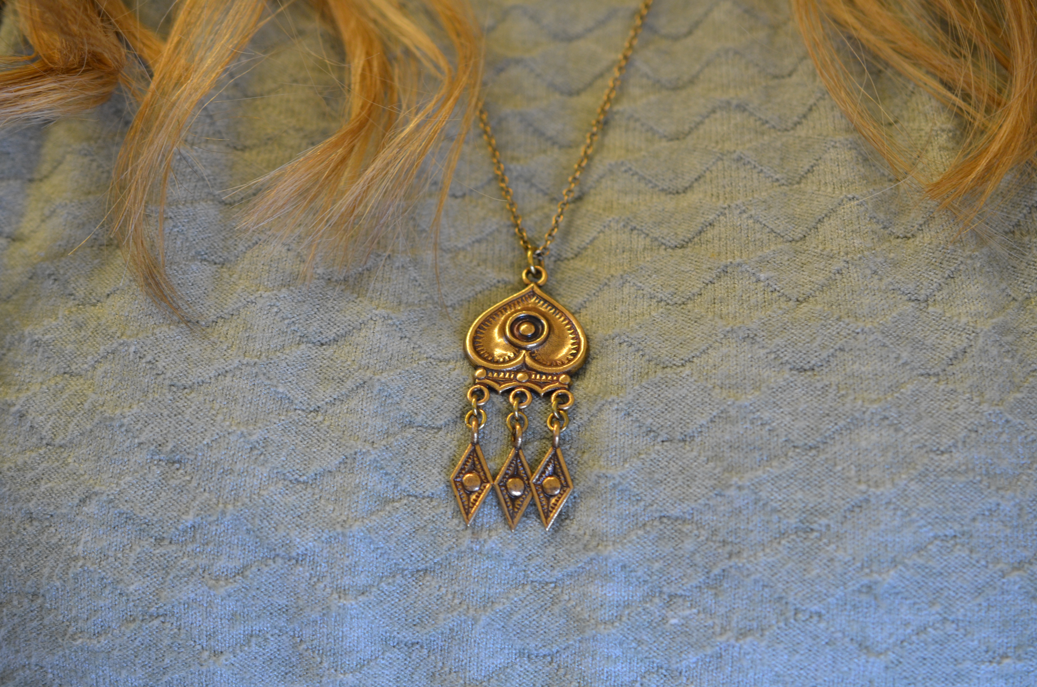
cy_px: 344
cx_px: 518
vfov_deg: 22.5
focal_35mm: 60
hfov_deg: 33.5
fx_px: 1725
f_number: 4
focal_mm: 40
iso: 560
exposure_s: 1/60
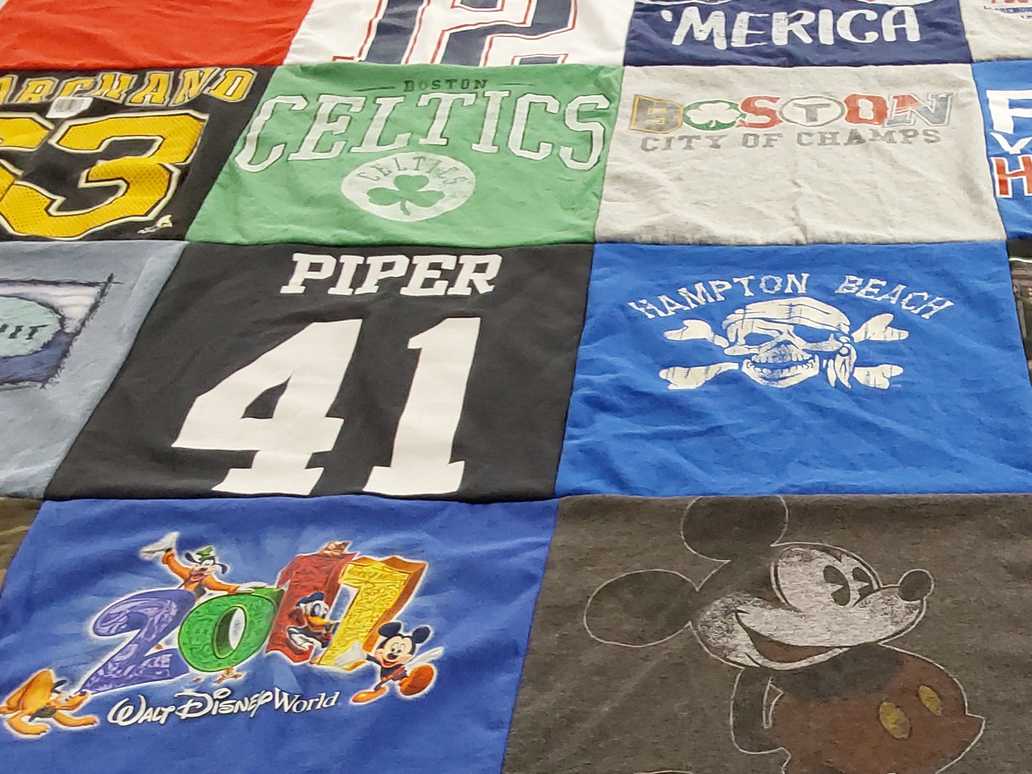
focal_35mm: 54
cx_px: 798
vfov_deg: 26.6
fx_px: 1610
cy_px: 601
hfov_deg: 34.6
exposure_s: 1/60
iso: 200
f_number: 1.9
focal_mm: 2.91
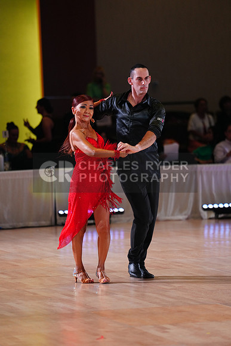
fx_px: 1808
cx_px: 116
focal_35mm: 188
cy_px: 173
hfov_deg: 7.3
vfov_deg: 10.9
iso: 2000
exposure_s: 1/400
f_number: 2.8
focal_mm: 188
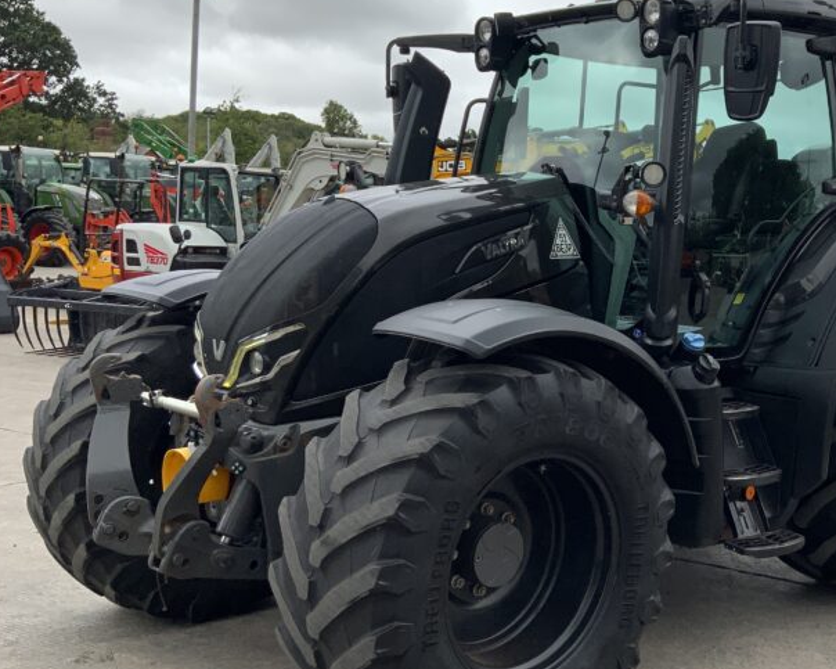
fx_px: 1187
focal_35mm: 48
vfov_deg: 31.4
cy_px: 335
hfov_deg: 37.6
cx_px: 649
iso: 16
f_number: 1.8
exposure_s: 1/1035
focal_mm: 3
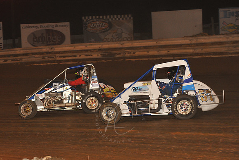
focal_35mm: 125
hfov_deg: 16.4
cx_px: 120
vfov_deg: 11.0
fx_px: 830
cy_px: 80
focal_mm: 125
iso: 1000
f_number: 6.3
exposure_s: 1/320
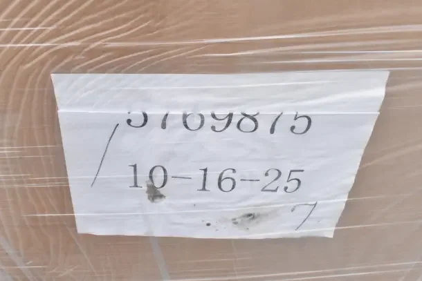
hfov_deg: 53.1
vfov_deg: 36.9
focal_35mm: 36
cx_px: 211
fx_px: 422
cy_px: 140
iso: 6400
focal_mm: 24
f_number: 16
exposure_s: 1/1000
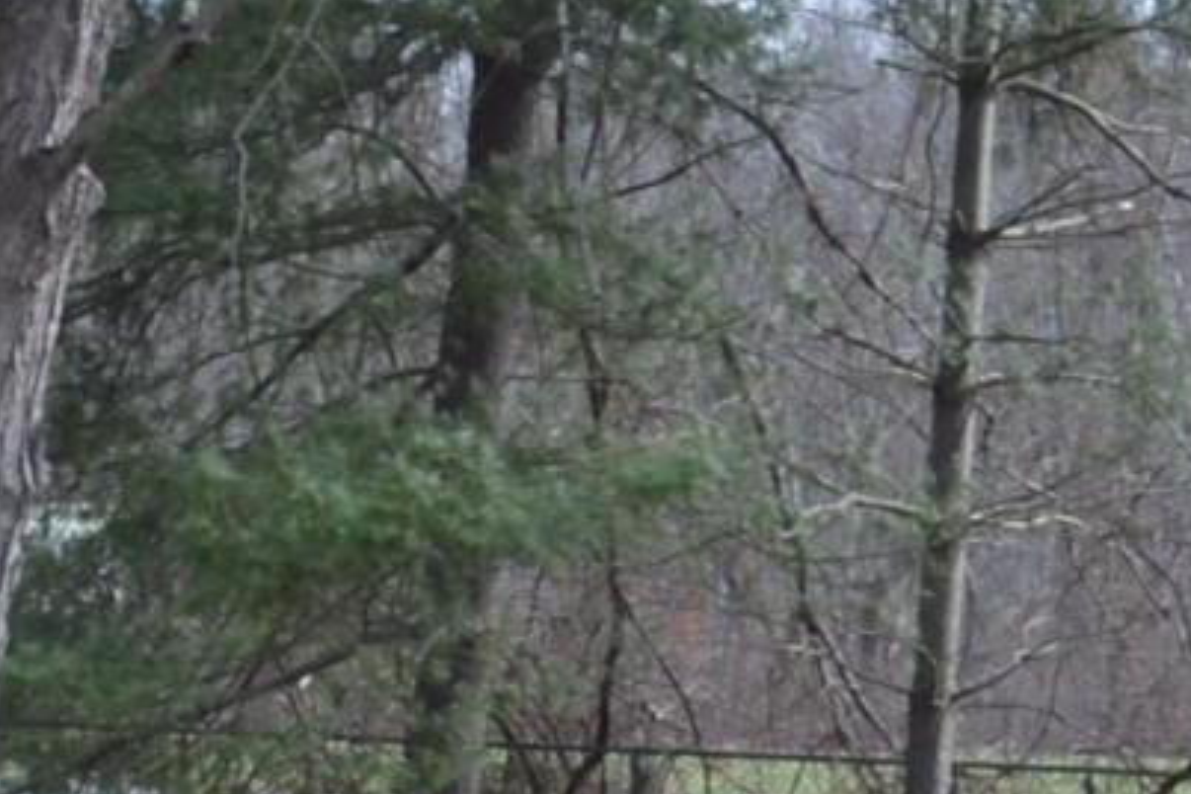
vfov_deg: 4.6
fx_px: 9626
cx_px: -261
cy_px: 1751
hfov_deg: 7.0
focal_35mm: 291
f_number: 5.6
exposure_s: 1/125
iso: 100
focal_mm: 26
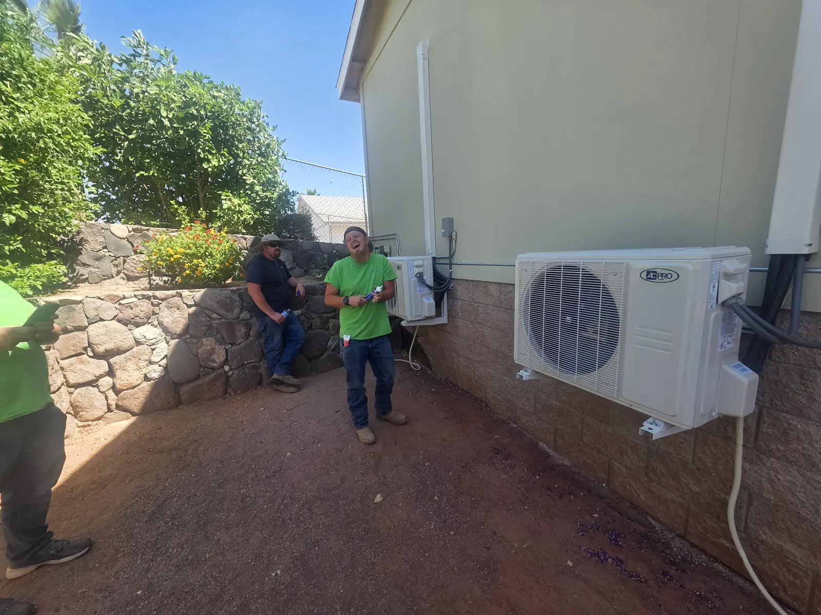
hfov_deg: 106.2
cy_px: 308
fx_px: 308
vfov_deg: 89.9
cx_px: 410
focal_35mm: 13
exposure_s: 1/636
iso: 40
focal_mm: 2.2
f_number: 1.9
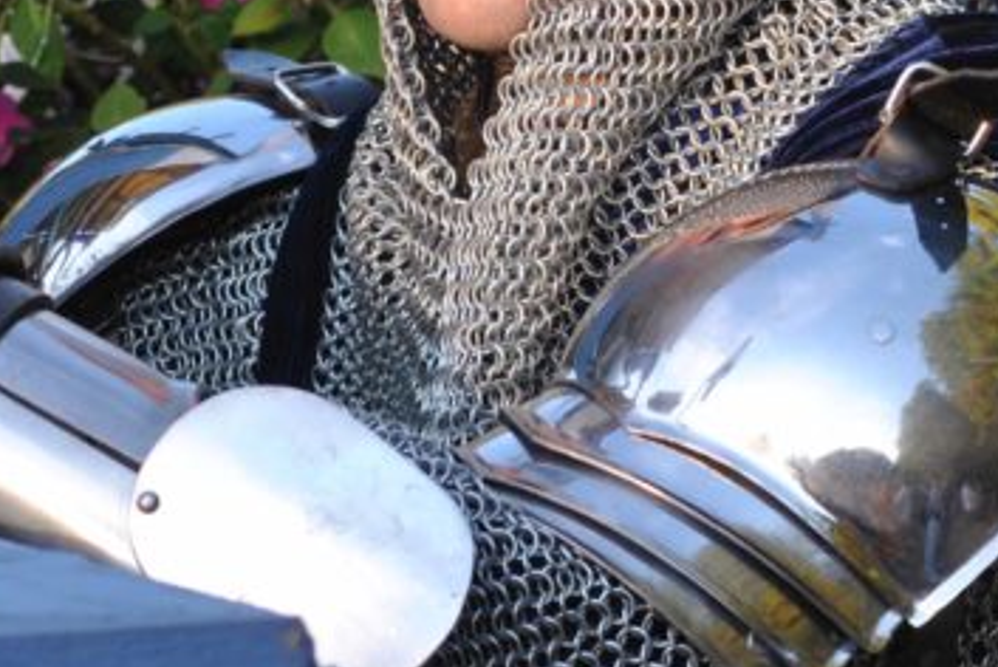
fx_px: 8212
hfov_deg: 7.0
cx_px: 517
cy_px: 171
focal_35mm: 296
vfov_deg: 4.7
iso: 200
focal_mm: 68
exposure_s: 1/60
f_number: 8
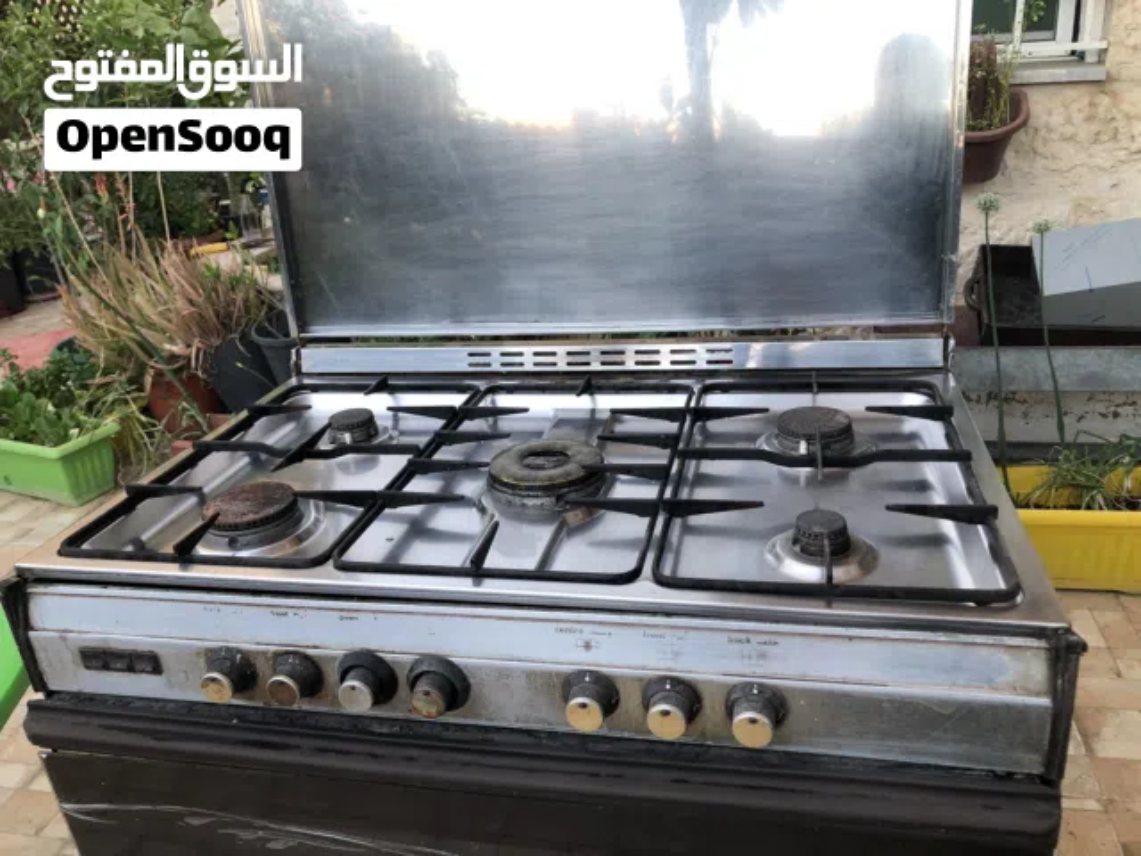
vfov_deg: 49.7
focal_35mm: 28
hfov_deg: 63.4
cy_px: 428
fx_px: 923
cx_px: 570
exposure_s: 1/40
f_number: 1.8
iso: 32
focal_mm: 3.99
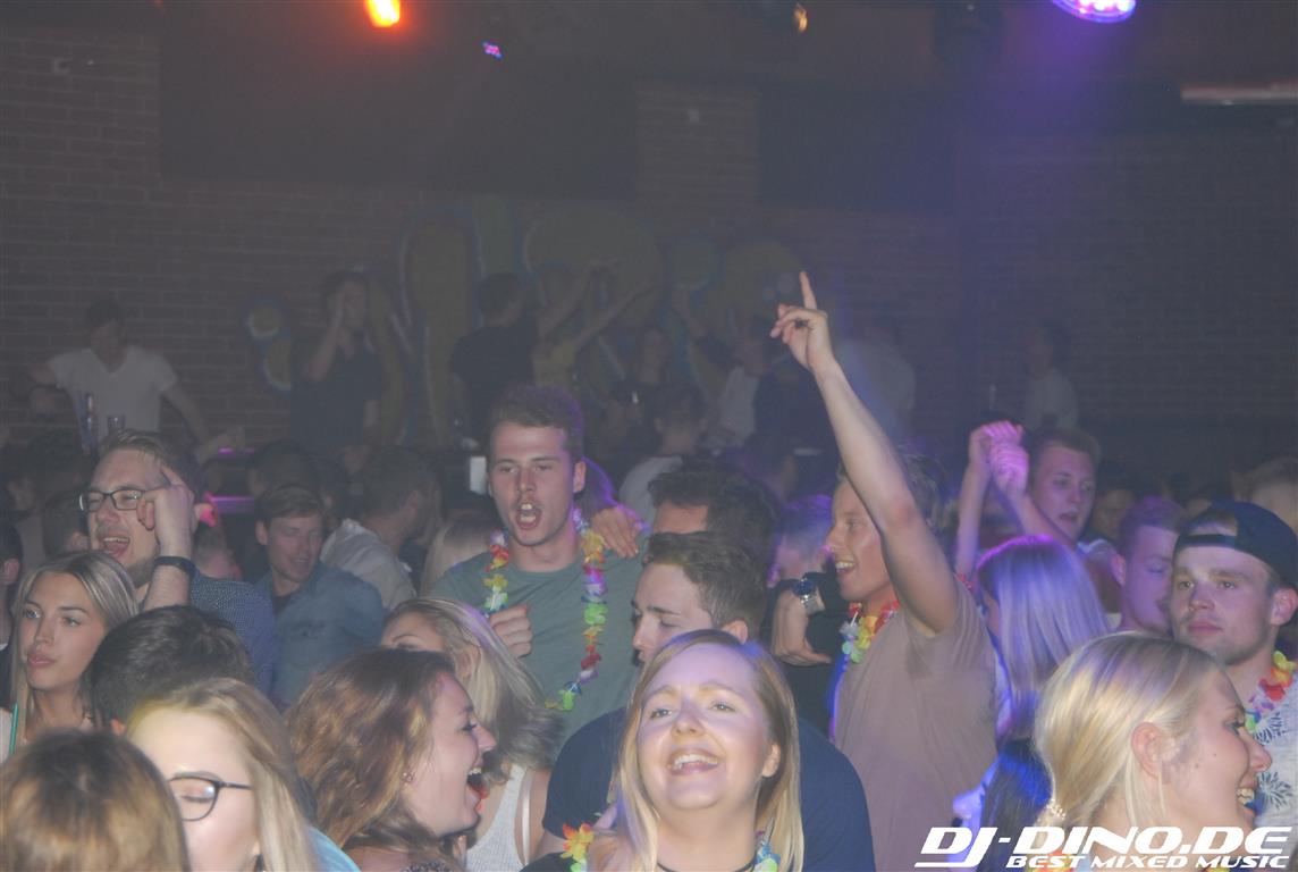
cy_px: 436
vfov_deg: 17.6
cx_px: 649
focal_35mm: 78
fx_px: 2818
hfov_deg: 25.9
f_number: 5.6
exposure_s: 1/8
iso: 400
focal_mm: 52
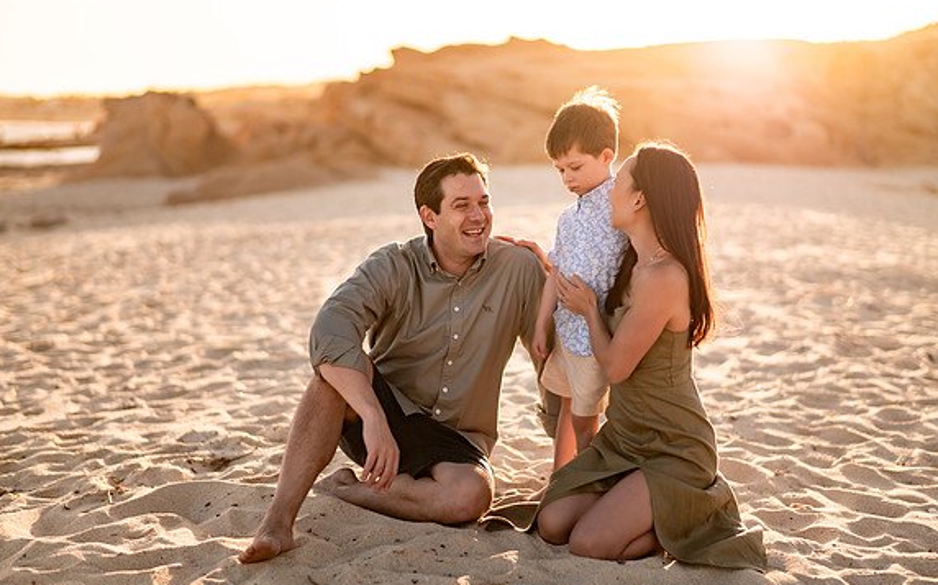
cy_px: 296
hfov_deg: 34.0
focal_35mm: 60
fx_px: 1533
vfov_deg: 21.6
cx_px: 471
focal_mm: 58
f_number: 1.6
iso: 100
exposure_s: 1/5000
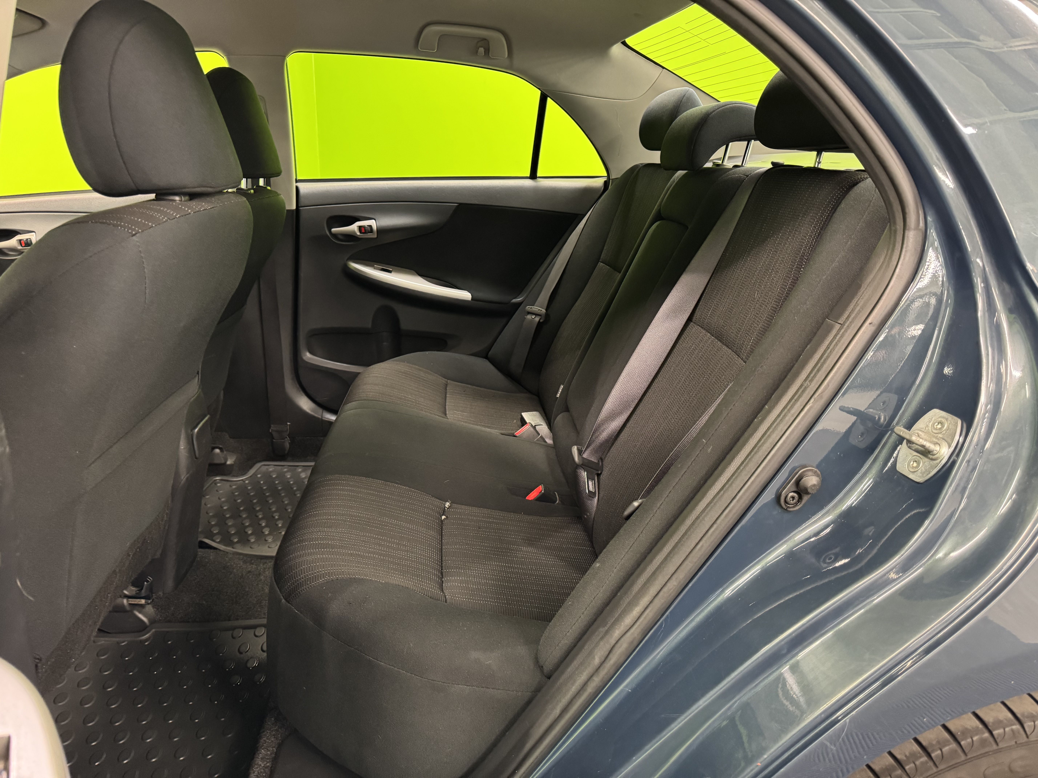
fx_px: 720
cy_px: 389
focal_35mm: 24
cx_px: 519
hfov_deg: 71.6
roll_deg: -0.2
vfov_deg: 56.8
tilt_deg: -15.9
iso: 640
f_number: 1.78
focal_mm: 6.76
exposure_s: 1/33
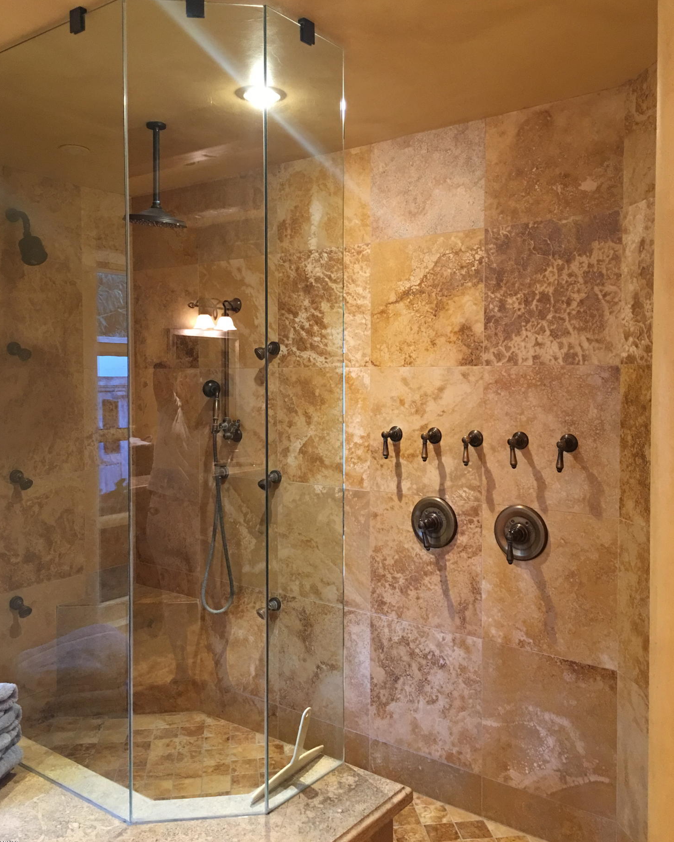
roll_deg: -0.1
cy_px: 411
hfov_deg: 47.1
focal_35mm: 31
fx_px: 773
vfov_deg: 57.2
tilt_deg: -0.5
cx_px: 328
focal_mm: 4.15
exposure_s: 1/15
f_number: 2.2
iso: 100
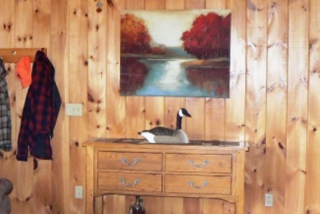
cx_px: 85
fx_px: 596
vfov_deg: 20.3
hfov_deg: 29.7
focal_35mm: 67
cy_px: 120
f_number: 2.8
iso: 250
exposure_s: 1/30
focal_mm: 6
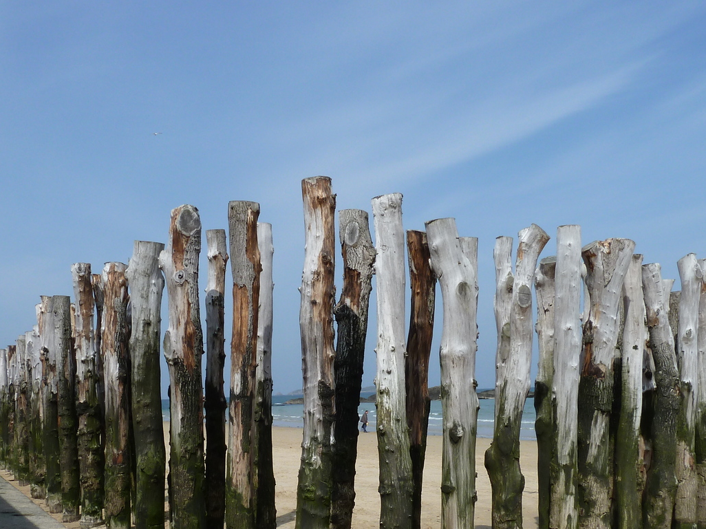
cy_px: 405
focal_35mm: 39
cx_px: 308
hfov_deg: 47.8
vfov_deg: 35.9
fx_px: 795
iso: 80
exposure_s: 1/400
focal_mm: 4.1
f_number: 5.6
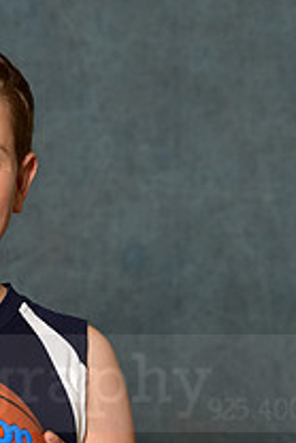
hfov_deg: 4.8
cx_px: -69
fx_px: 3509
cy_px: 364
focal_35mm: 285
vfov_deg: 7.2
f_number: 4.5
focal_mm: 102
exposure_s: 1/200
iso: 250
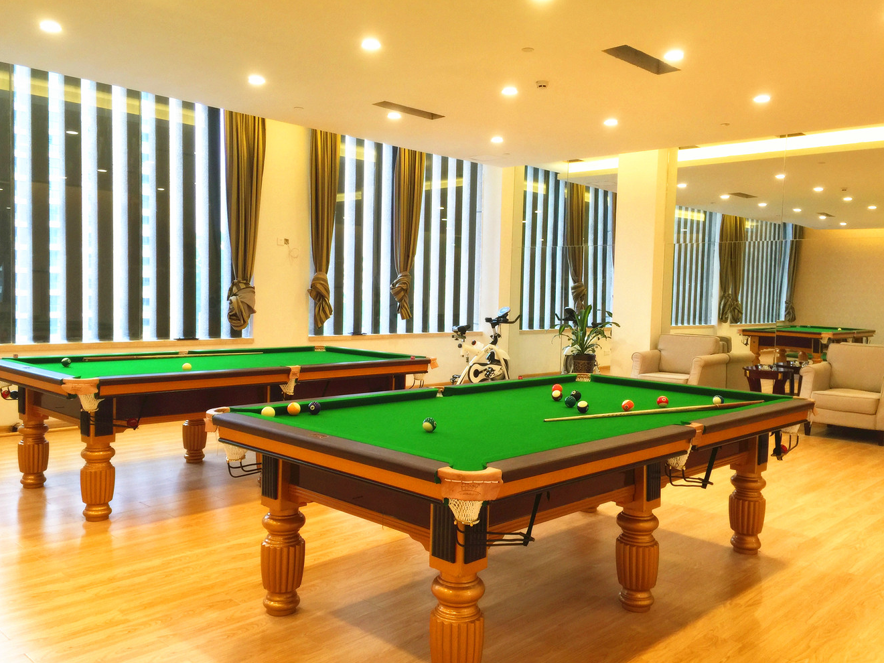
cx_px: 445
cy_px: 332
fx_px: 766
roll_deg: -2.9
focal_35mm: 30
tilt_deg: -4.2
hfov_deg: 60.0
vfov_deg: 46.8
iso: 50
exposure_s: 1/33
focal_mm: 4.15
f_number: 2.2
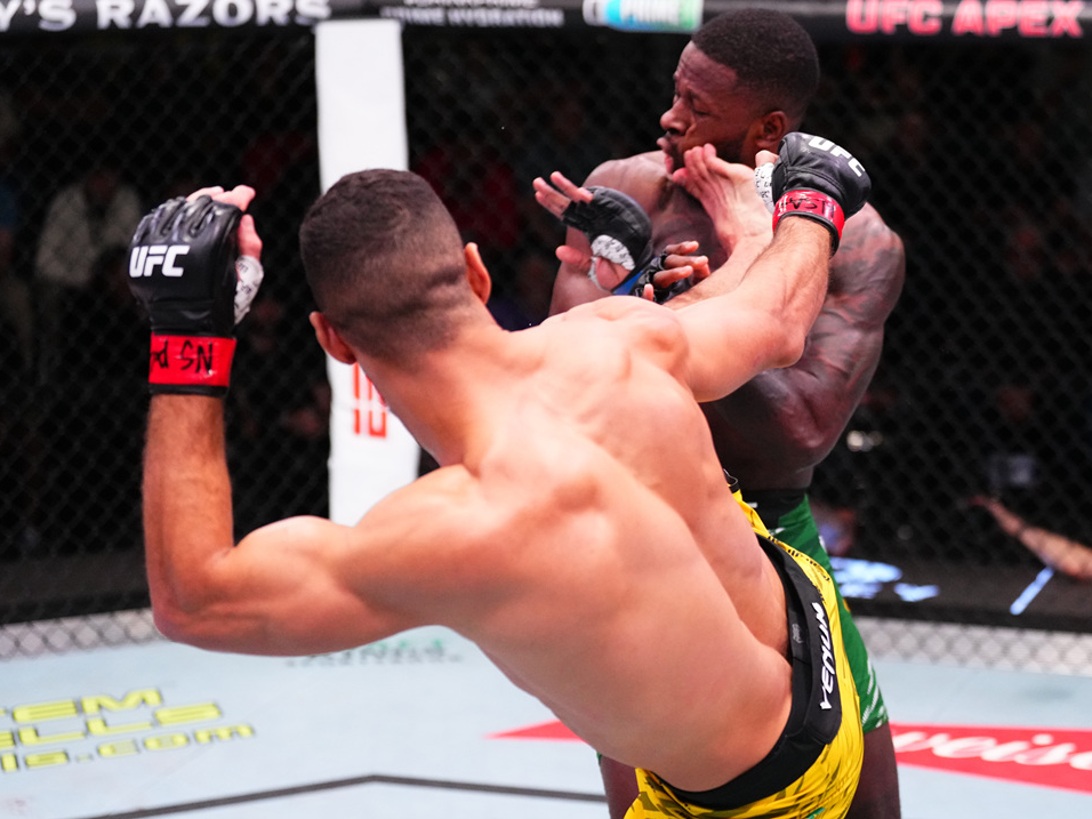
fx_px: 2398
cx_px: 612
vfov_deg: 19.4
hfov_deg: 25.6
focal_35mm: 76
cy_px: 409
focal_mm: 70
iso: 5000
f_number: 2.8
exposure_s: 1/1250
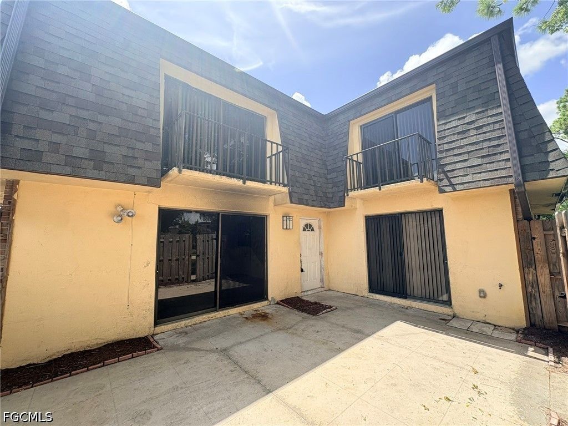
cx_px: 284
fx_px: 230
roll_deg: +1.7
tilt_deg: +8.1
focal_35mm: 14
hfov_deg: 102.1
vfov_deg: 85.7
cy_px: 213
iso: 40
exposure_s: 1/473
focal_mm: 2.22
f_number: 2.2
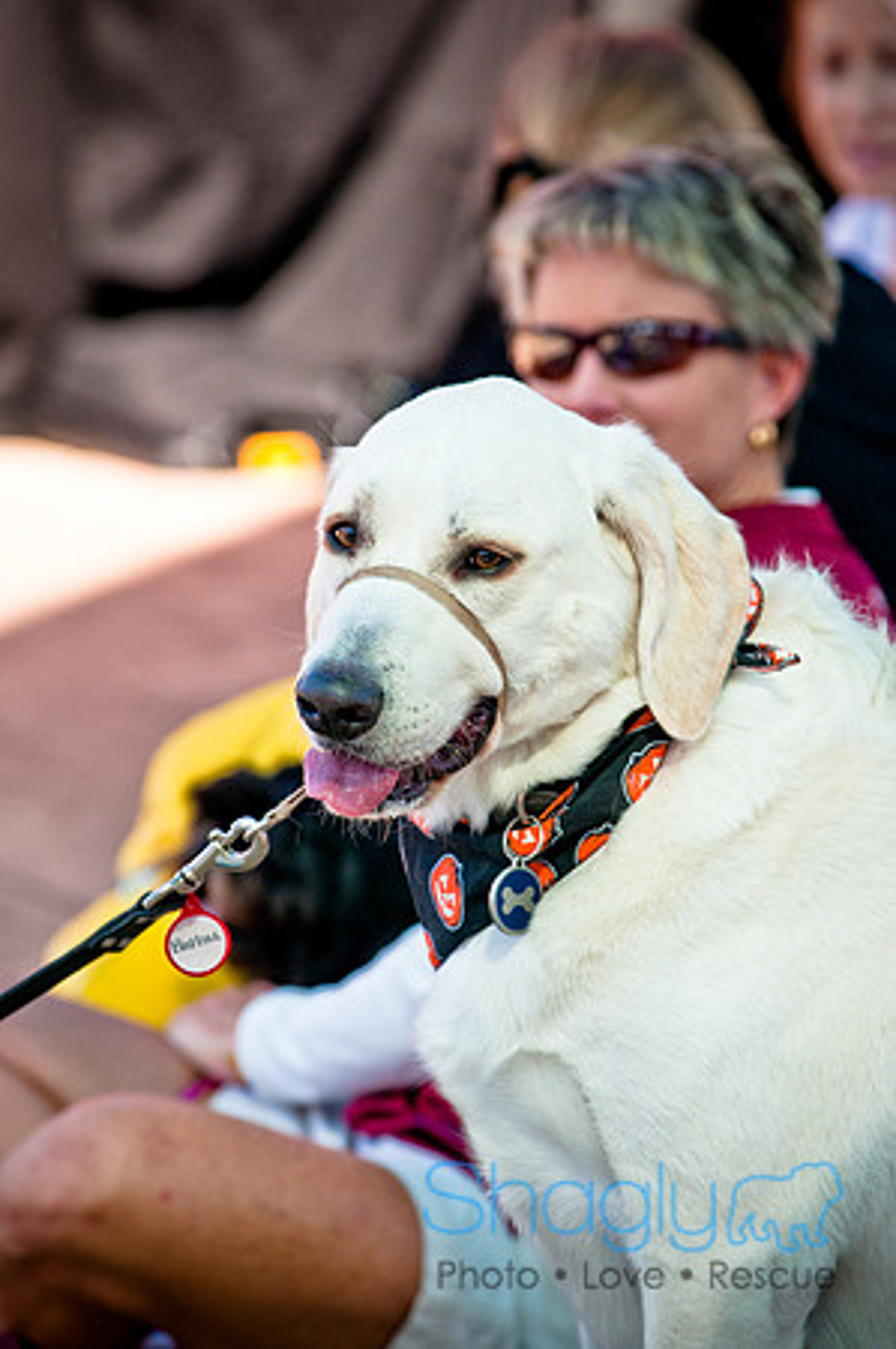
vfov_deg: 6.9
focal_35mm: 300
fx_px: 11225
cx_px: 448
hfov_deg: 4.6
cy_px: 674
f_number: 5
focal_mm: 200
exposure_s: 1/800
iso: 400
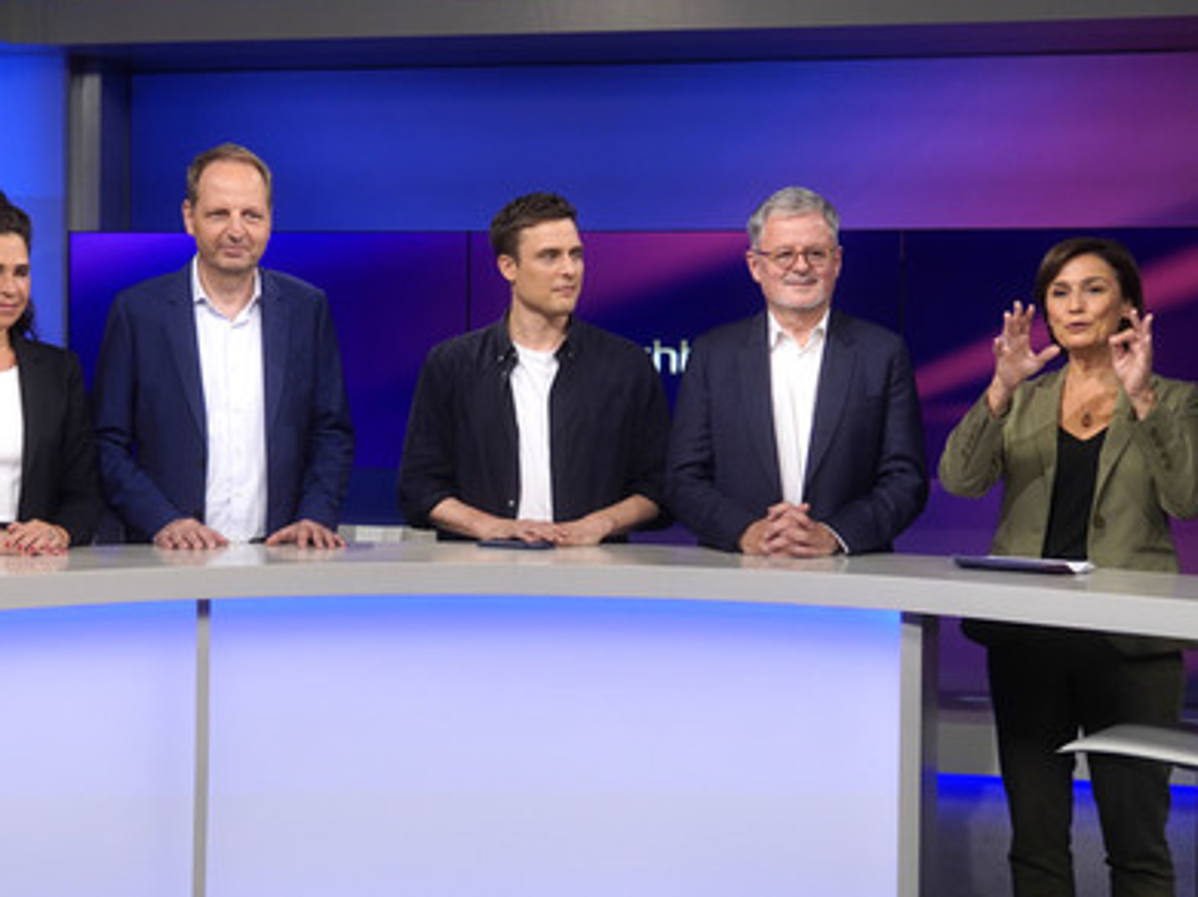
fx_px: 1729
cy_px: 445
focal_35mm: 50
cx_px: 530
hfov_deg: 38.2
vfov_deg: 29.1
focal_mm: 30
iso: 640
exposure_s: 1/640
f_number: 1.8
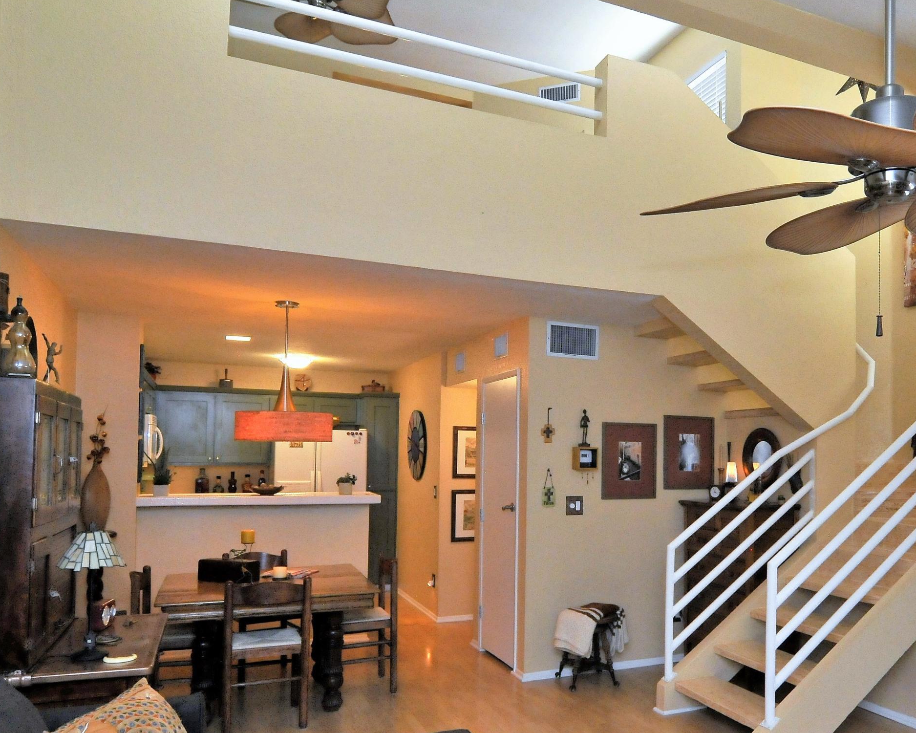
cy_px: 428
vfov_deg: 52.9
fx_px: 732
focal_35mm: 27
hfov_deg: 62.5
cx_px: 611
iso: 1250
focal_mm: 12
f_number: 7.1
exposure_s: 1/30
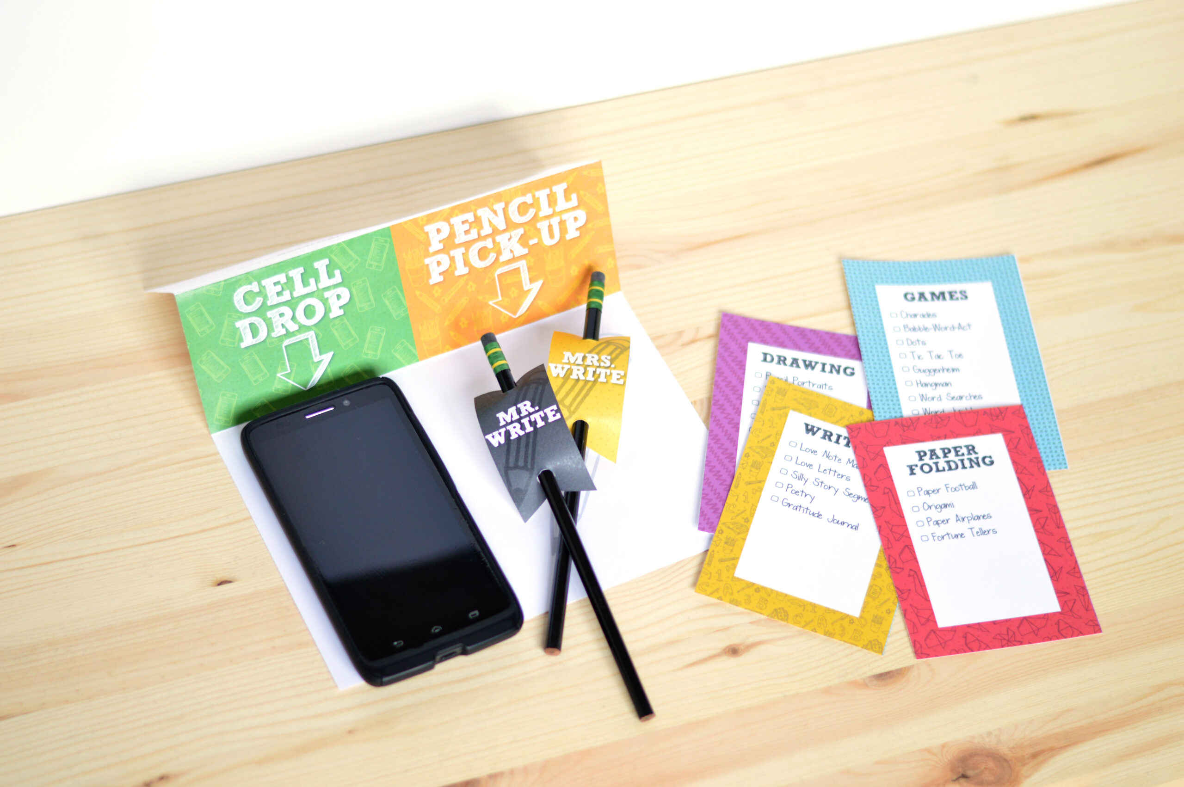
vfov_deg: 18.1
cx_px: 592
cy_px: 394
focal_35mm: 75
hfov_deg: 27.0
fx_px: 2464
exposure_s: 1/250
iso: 400
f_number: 2
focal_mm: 50
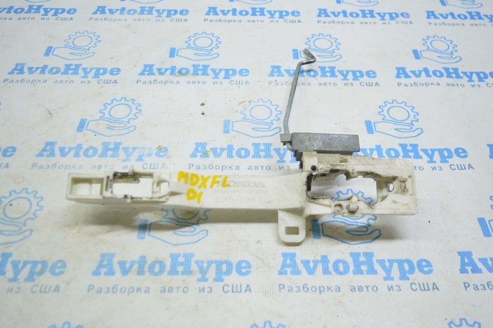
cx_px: 246
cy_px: 164
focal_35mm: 33
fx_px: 452
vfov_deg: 39.9
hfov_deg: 57.3
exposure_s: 1/60
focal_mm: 22
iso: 400
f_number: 3.8
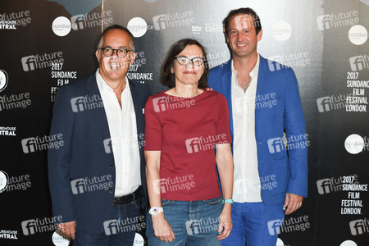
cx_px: 184
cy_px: 123
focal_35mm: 80
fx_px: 820
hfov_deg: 25.4
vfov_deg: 17.1
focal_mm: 80
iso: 1600
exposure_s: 1/250
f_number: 4
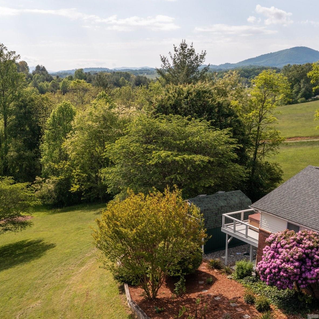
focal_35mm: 41
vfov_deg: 40.8
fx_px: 427
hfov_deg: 40.7
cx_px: 121
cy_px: 182
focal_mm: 10.26
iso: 100
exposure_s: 1/200
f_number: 5
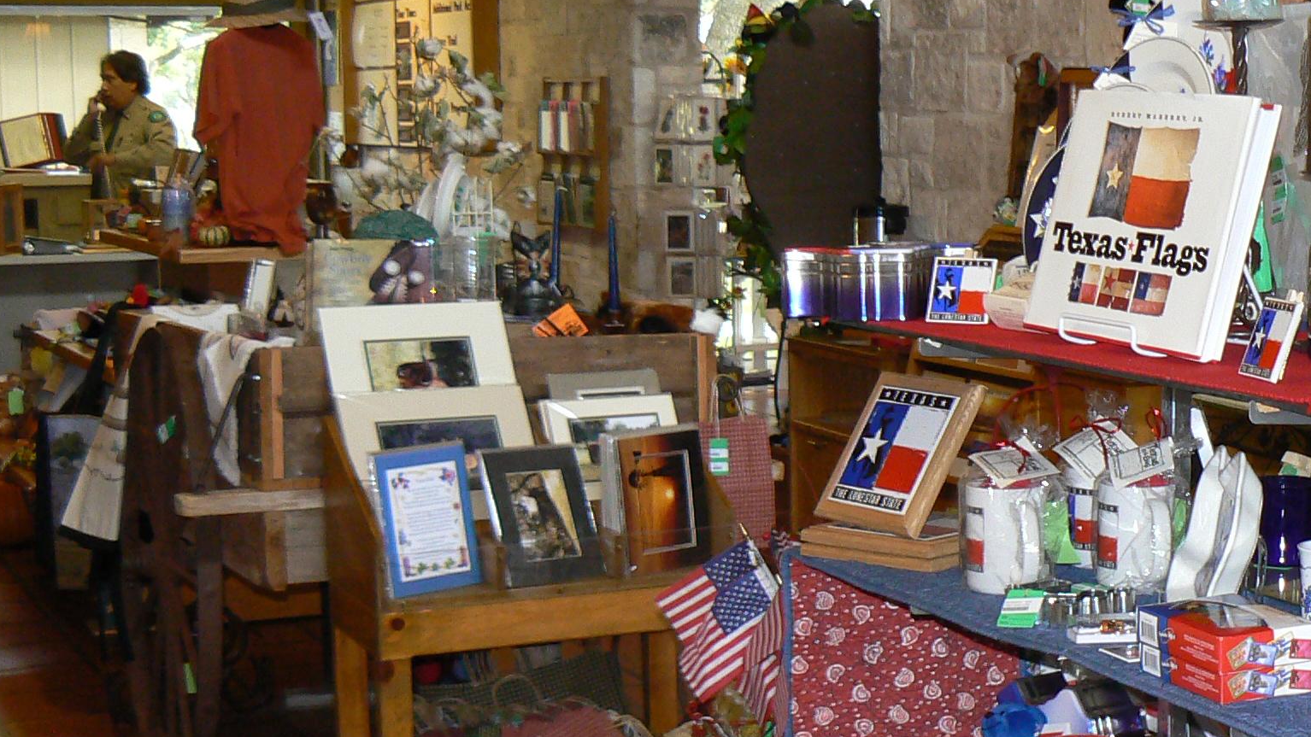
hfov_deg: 28.5
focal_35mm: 72
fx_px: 2503
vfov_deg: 16.7
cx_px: 1099
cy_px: 473
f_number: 2.8
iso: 125
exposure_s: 1/30
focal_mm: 6
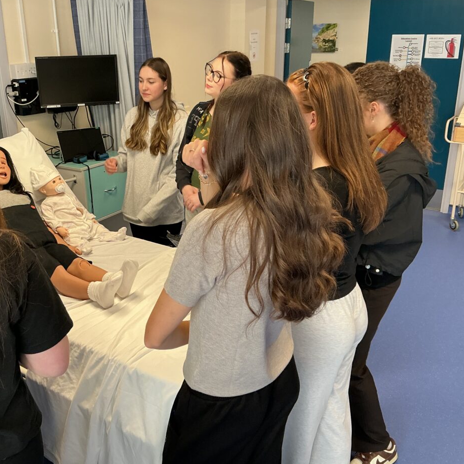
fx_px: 531
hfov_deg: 47.0
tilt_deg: -20.1
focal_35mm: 35
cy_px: 230
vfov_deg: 47.2
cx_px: 195
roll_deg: +0.6
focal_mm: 3
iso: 64
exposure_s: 1/60
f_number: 1.8
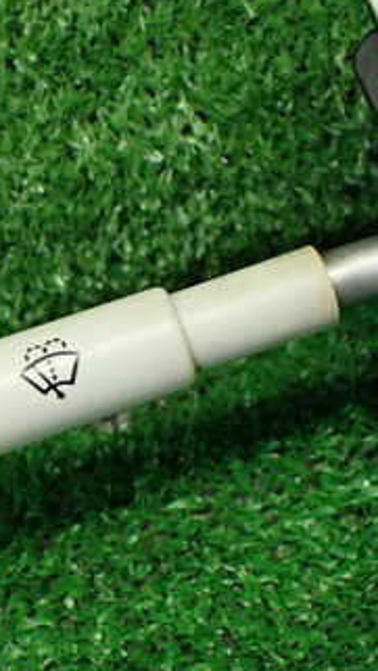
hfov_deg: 18.5
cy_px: 410
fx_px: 1085
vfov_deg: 34.2
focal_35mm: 61
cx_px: -98
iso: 640
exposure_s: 1/125
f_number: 2.3
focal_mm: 5.4
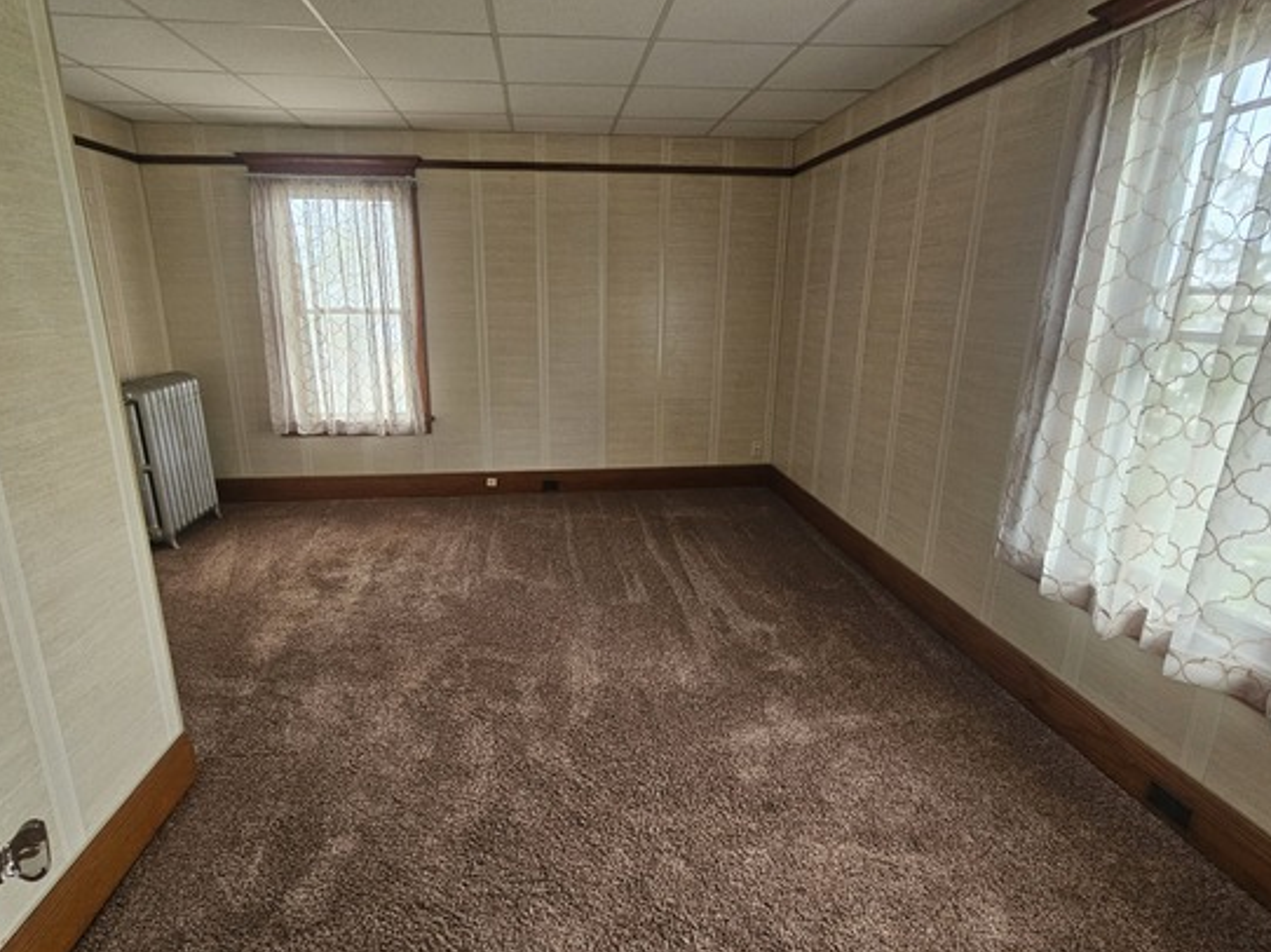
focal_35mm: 16
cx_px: 613
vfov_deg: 78.1
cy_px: 474
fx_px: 587
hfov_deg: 94.5
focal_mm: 2.2
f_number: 2.2
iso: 250
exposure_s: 1/60
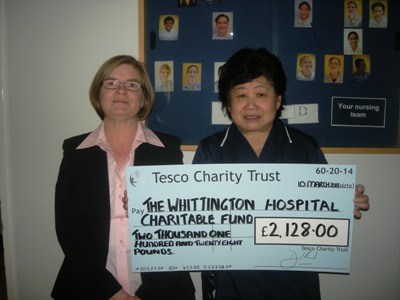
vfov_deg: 40.7
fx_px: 404
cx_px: 200
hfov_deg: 52.6
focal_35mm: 35
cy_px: 150
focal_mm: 5.7
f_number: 2.8
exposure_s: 1/60
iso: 64
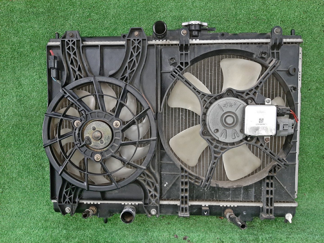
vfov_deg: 53.1
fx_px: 243
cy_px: 122
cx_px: 162
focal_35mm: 26
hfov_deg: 67.3
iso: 200
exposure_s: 1/25
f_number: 1.7
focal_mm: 3.93
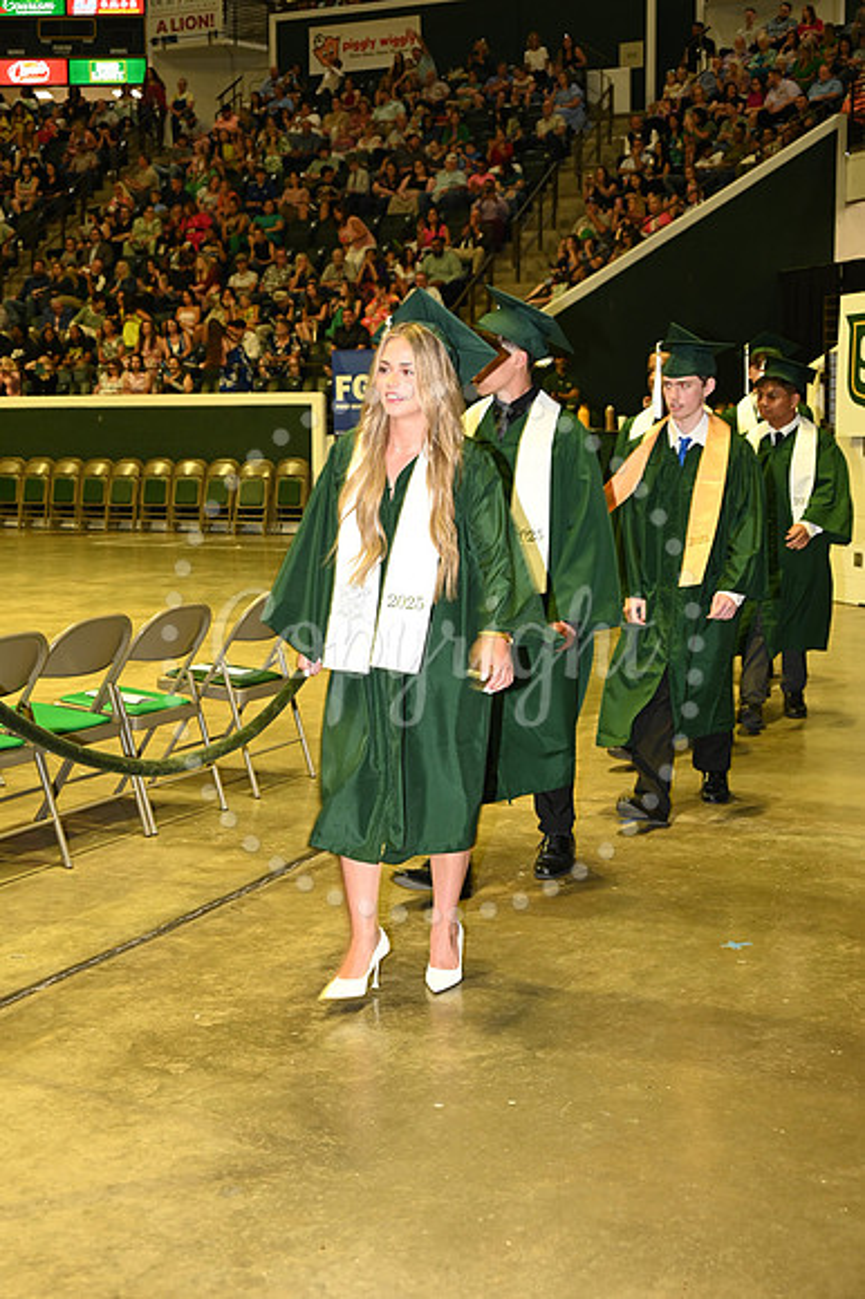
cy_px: 650
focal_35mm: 45
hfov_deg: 29.8
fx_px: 1624
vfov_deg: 43.6
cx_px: 432
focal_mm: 45
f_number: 5.6
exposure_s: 1/60
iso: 1600
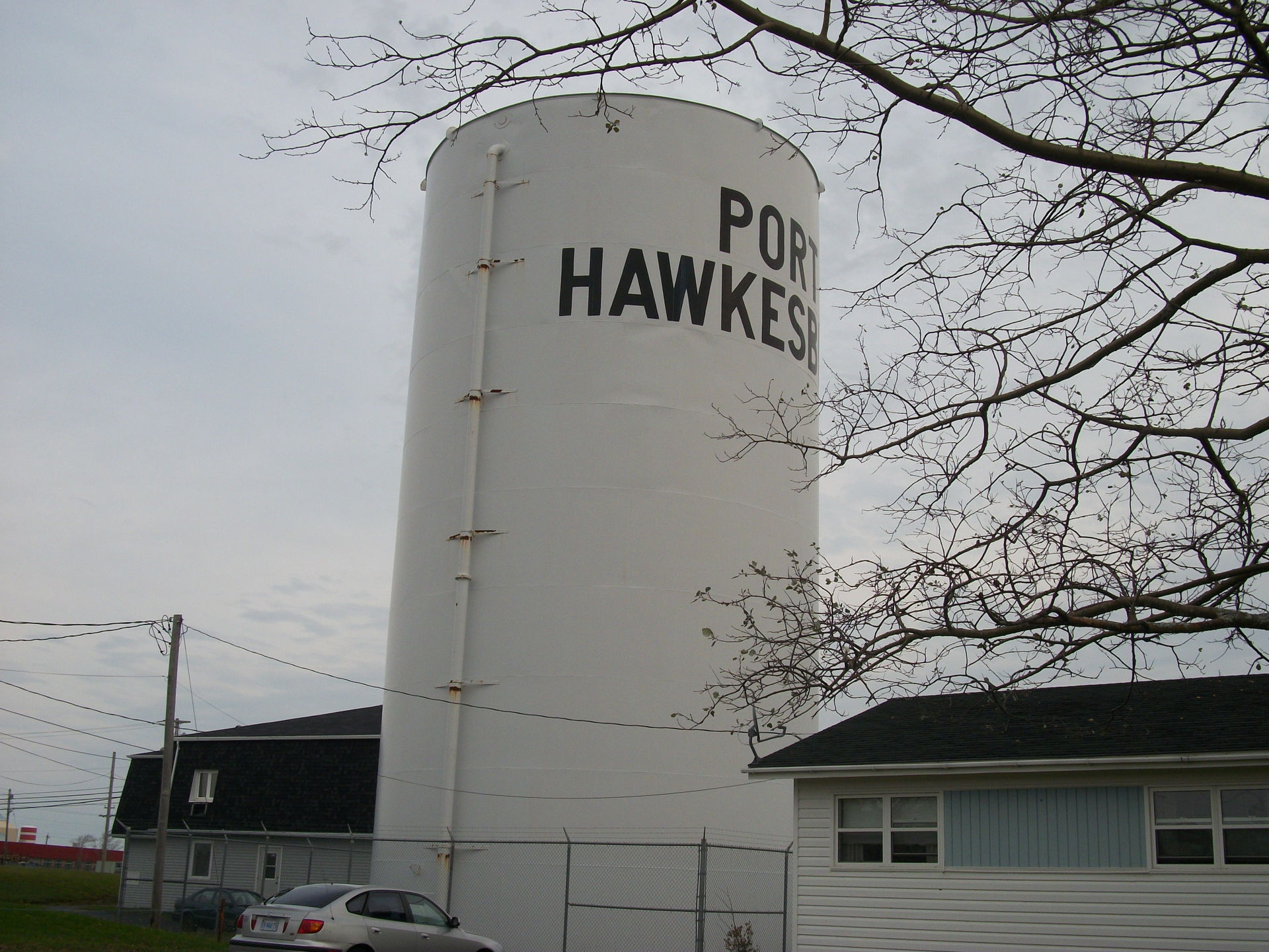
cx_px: 634
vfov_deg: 36.0
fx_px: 1466
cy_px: 476
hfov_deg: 46.8
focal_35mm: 40
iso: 80
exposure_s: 1/125
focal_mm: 7.1
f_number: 9.9
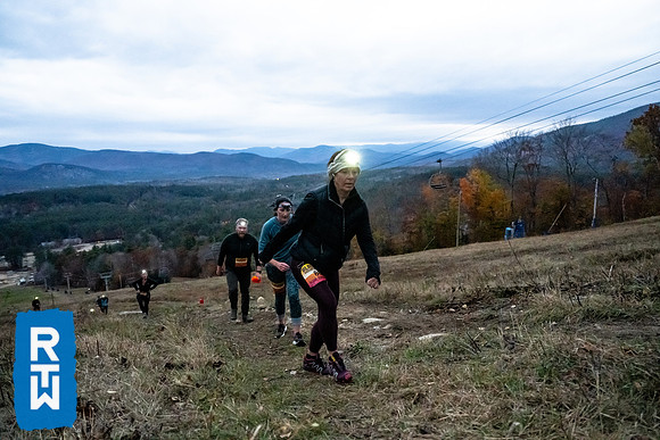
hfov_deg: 73.7
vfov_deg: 53.2
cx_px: 330
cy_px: 220
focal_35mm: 24
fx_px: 440
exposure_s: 1/160
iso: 20000
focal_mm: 24
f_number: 3.5
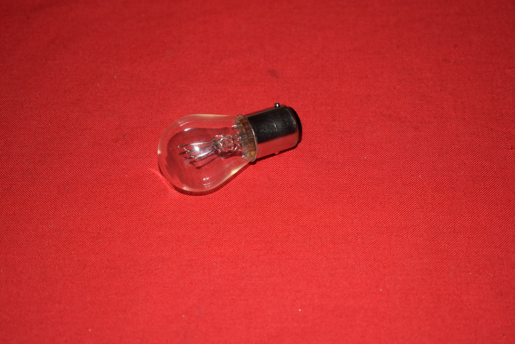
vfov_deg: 19.0
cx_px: 258
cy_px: 172
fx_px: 1031
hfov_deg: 28.1
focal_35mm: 72
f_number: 5.3
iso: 400
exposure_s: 1/200
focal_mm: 48
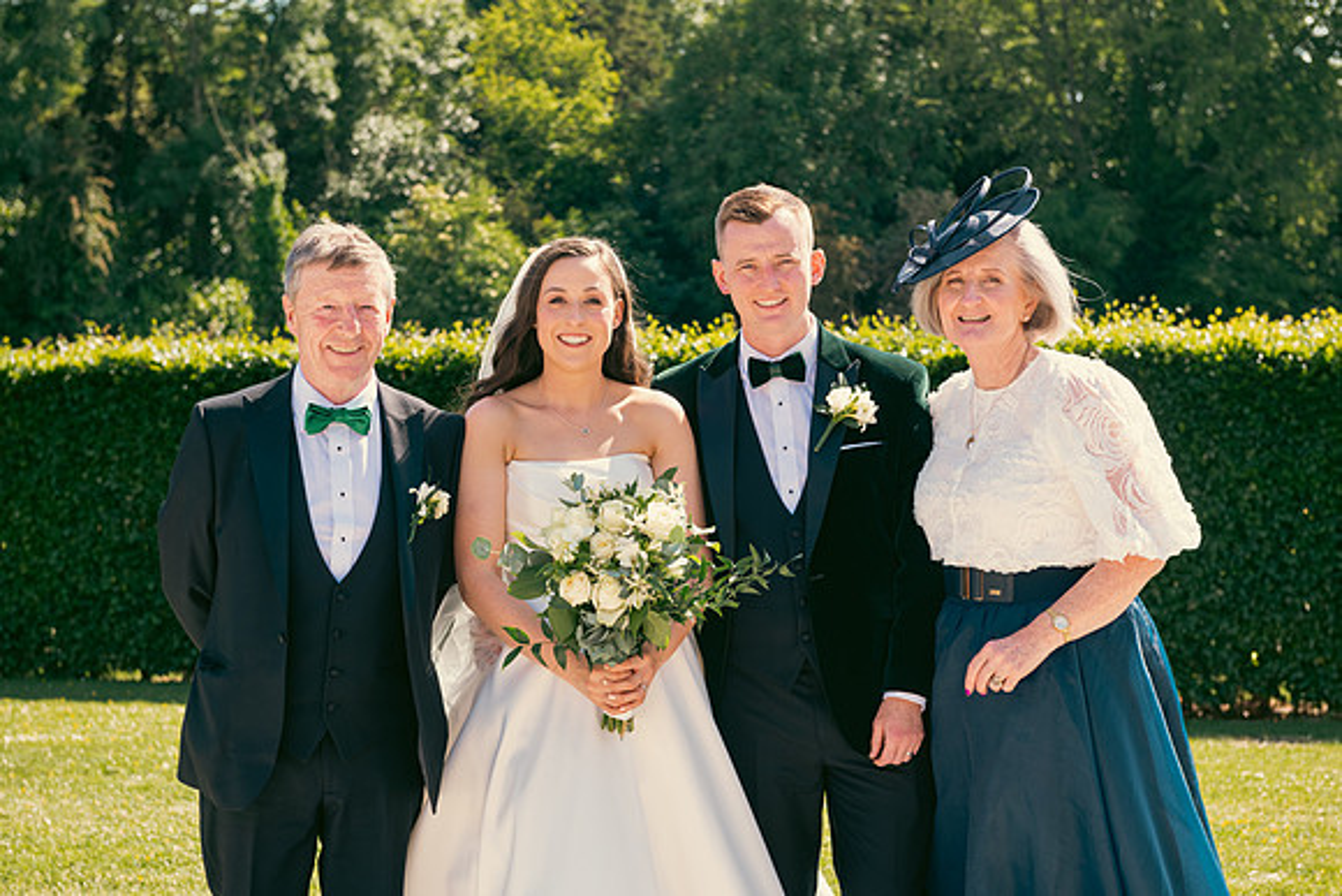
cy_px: 448
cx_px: 671
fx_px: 2610
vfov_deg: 19.5
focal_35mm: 70
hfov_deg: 28.8
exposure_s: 1/200
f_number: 6.3
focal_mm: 70
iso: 125
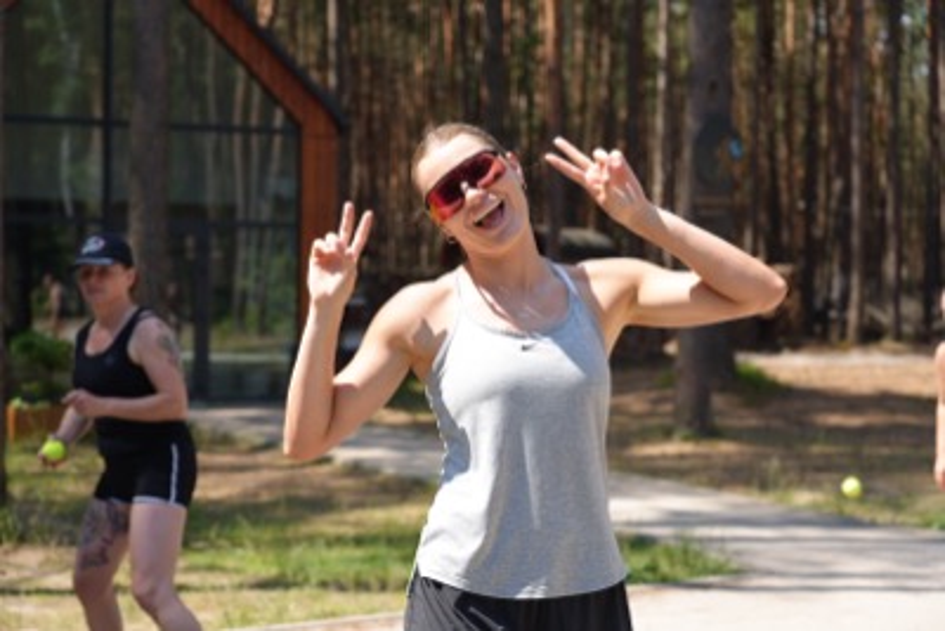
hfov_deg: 31.4
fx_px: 1681
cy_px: 316
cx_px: 472
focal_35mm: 64
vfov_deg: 21.3
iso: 100
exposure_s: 1/320
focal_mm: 64
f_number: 4.5
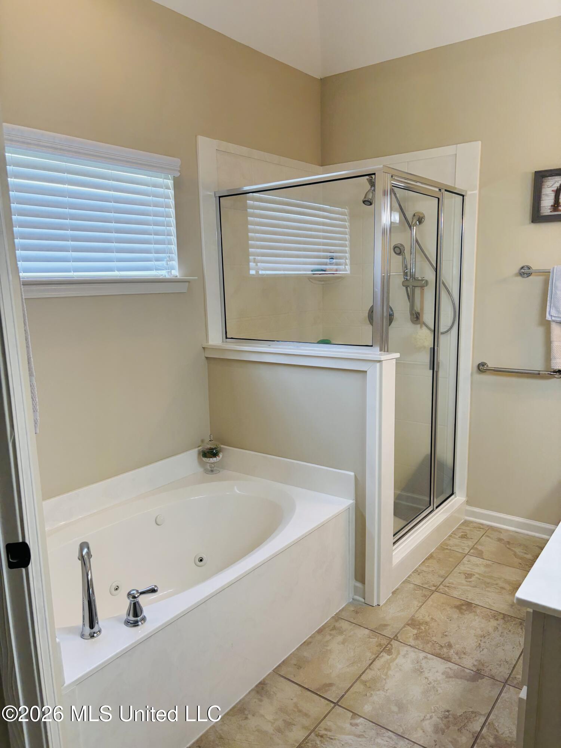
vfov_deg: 67.3
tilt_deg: -11.1
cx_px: 280
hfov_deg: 53.1
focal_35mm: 26
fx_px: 562
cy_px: 374
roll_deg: +0.7
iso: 80
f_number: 1.6
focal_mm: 5.96
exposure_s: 1/120
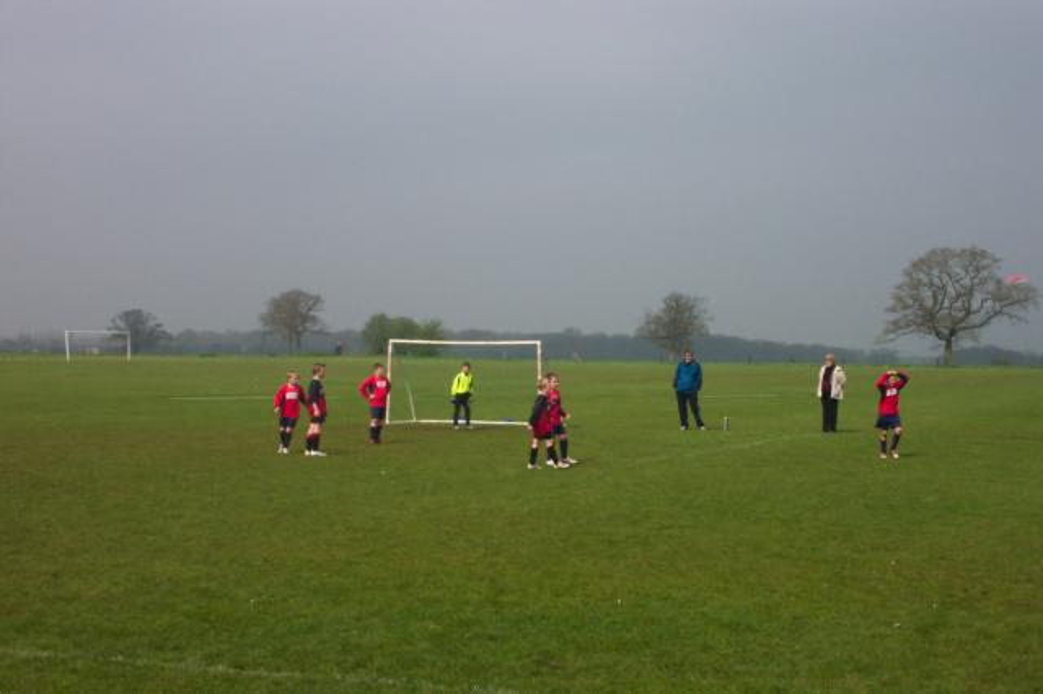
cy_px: 347
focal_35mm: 61
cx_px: 522
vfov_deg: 22.2
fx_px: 1766
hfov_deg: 32.9
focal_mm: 12.6
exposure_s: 1/250
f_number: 11
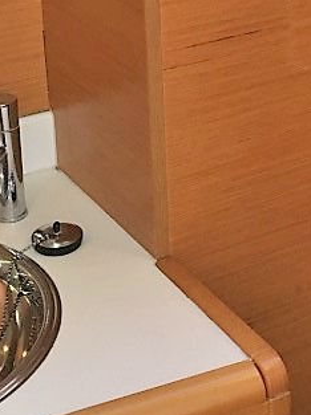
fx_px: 1140
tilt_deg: -20.1
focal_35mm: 95
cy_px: 41
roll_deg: -2.2
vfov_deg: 20.3
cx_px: 336
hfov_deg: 15.2
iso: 160
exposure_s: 1/33
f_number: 2.2
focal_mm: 4.15
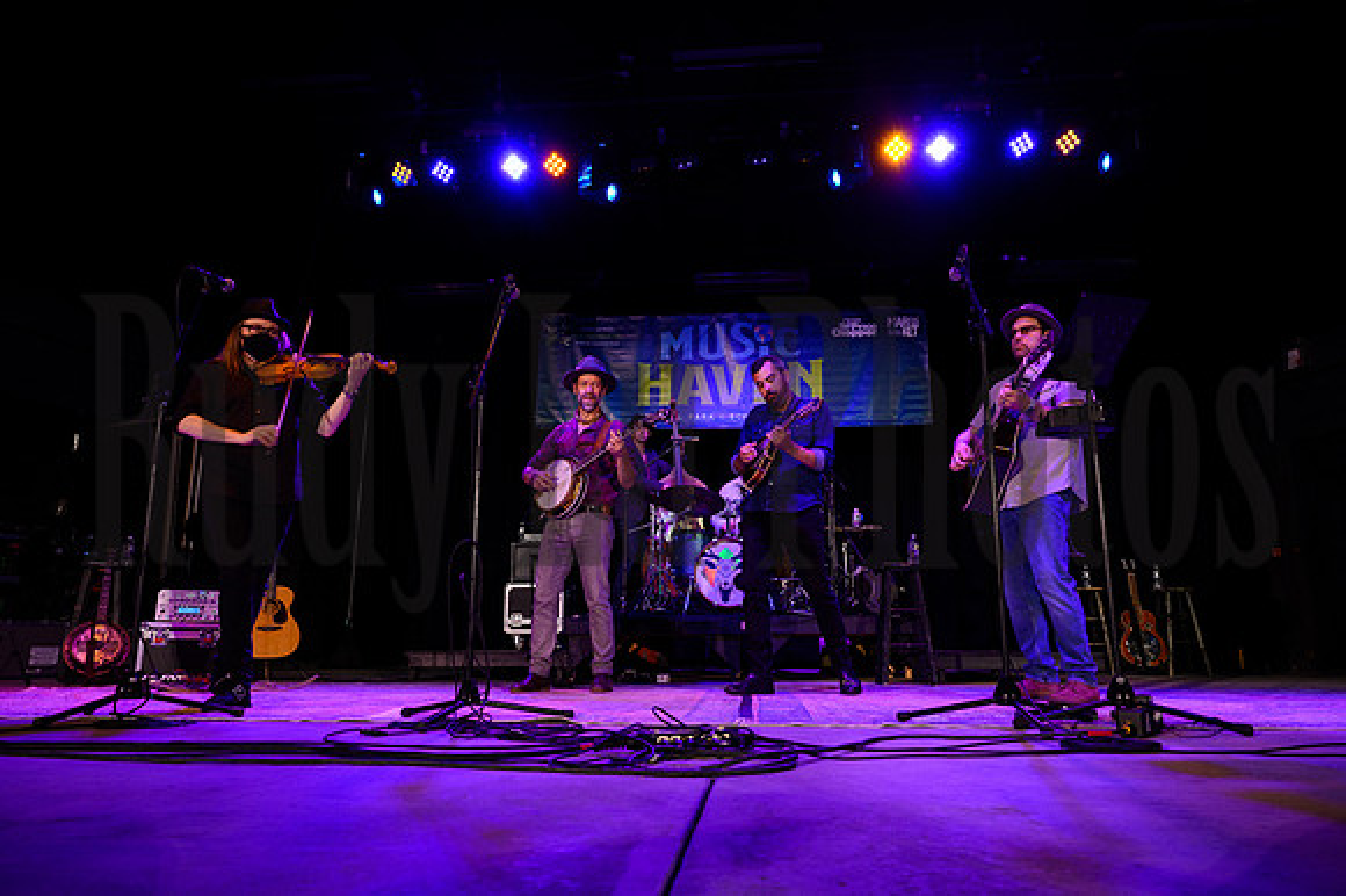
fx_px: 897
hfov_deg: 73.8
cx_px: 673
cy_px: 448
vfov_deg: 53.1
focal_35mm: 24
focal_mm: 24
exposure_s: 1/80
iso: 1600
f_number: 6.3
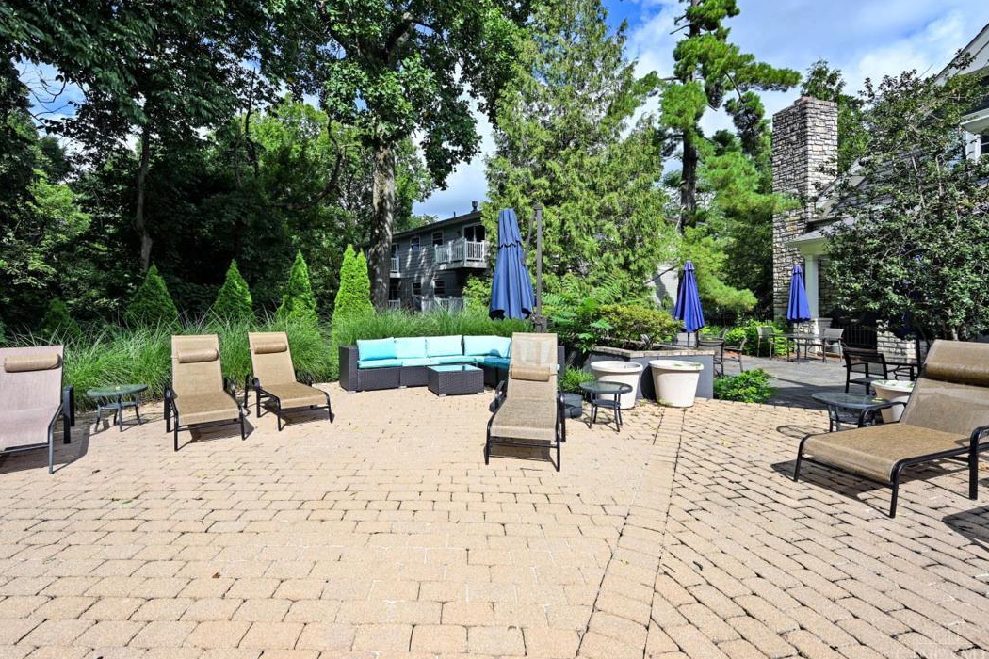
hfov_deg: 96.4
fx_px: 440
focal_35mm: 16
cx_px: 446
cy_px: 304
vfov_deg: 73.6
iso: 100
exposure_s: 1/400
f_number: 7.1
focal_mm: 14
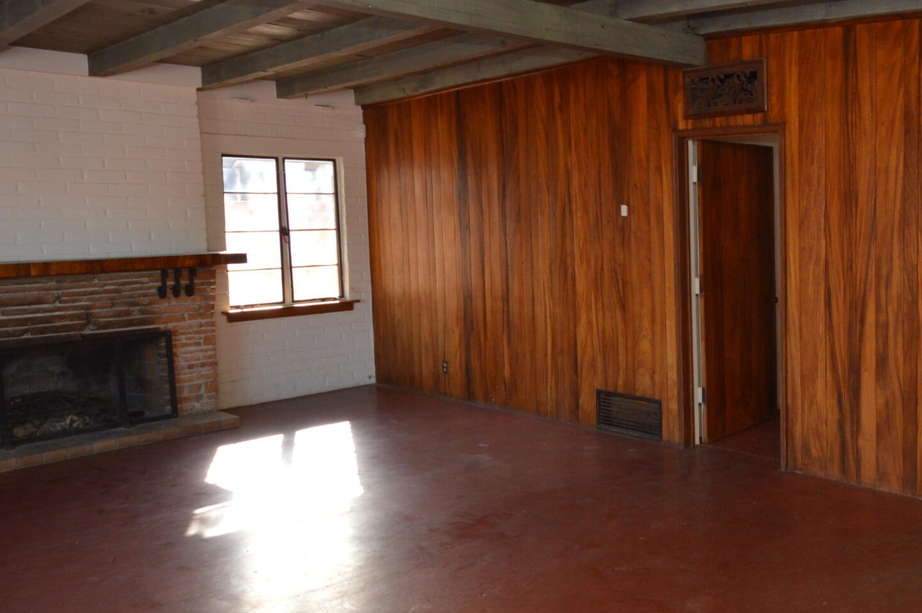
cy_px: 262
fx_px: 793
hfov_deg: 52.3
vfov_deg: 42.1
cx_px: 848
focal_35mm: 31
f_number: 5
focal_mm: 10
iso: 400
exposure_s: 1/100
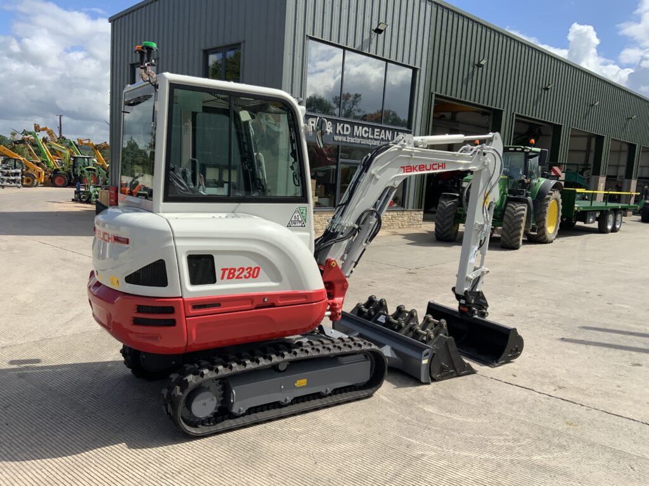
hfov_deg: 61.7
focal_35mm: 29
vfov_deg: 48.2
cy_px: 243
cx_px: 324
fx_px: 544
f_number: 1.8
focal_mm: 3
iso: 16
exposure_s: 1/1912
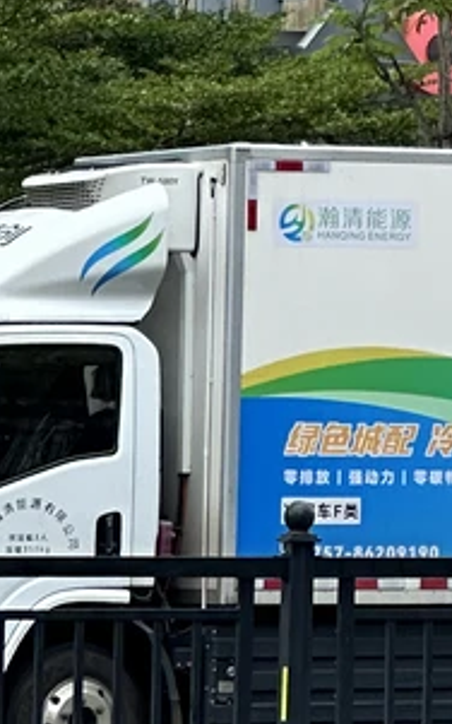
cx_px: 692
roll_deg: -1.5
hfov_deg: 3.3
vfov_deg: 5.3
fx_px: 7710
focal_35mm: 391
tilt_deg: +10.0
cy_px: -690
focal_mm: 9
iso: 32
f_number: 2.8
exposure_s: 1/704
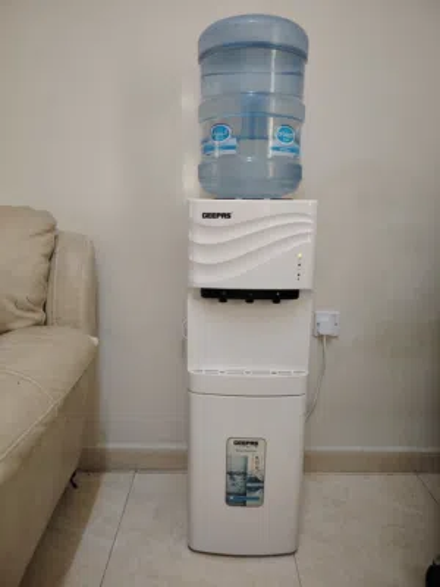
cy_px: 294
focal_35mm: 24
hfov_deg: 56.8
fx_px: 407
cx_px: 220
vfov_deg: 71.6
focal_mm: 5.25
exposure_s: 1/33.3
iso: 1234
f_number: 1.75
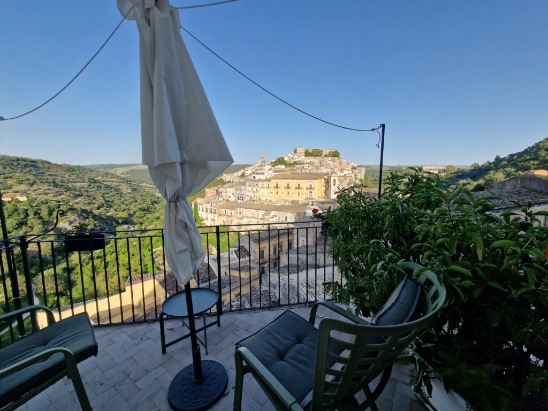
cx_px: 274
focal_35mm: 13
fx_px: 206
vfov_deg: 89.9
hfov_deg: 106.2
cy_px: 206
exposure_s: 1/1060
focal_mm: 2.2
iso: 50
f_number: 2.2
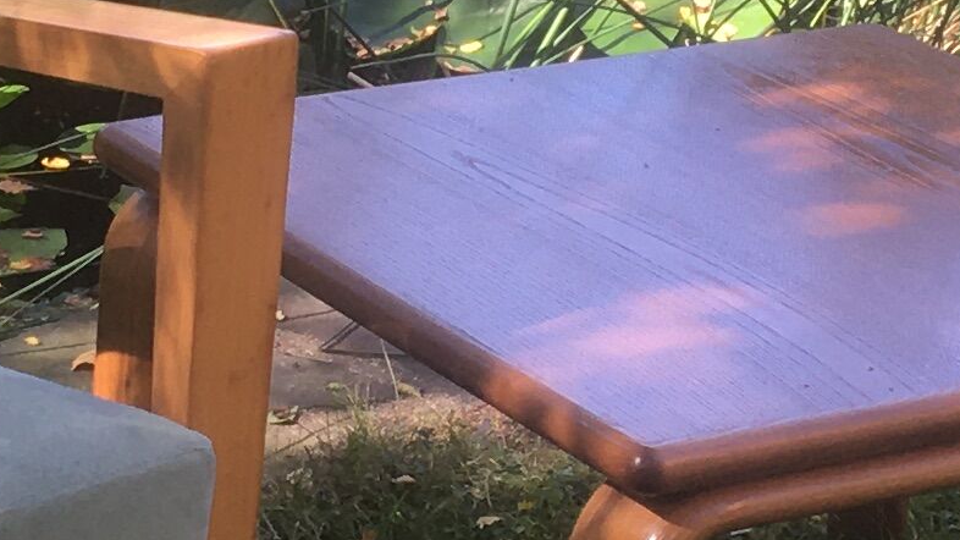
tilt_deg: -14.4
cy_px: -54
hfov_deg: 13.3
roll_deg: -2.0
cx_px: 353
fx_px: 4123
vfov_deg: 7.4
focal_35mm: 162
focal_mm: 4.15
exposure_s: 1/123
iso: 25
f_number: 2.2
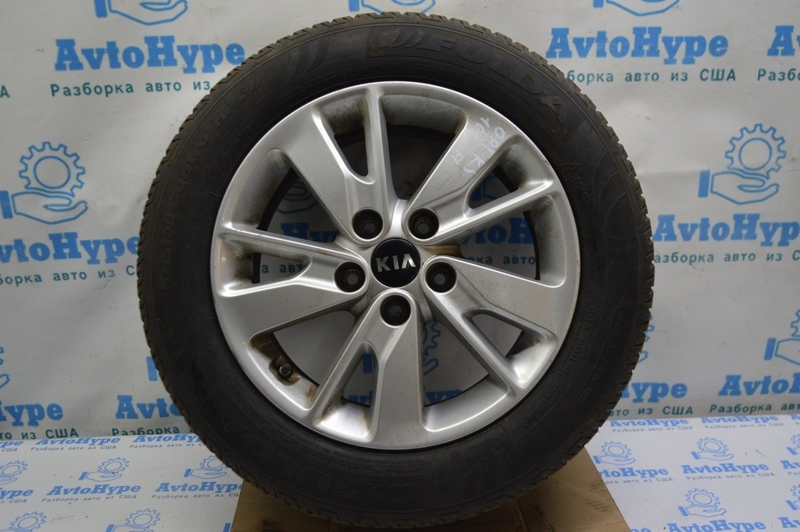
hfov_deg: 57.3
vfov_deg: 39.9
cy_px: 266
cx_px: 400
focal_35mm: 33
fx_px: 733
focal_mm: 22
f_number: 4.5
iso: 400
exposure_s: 1/80
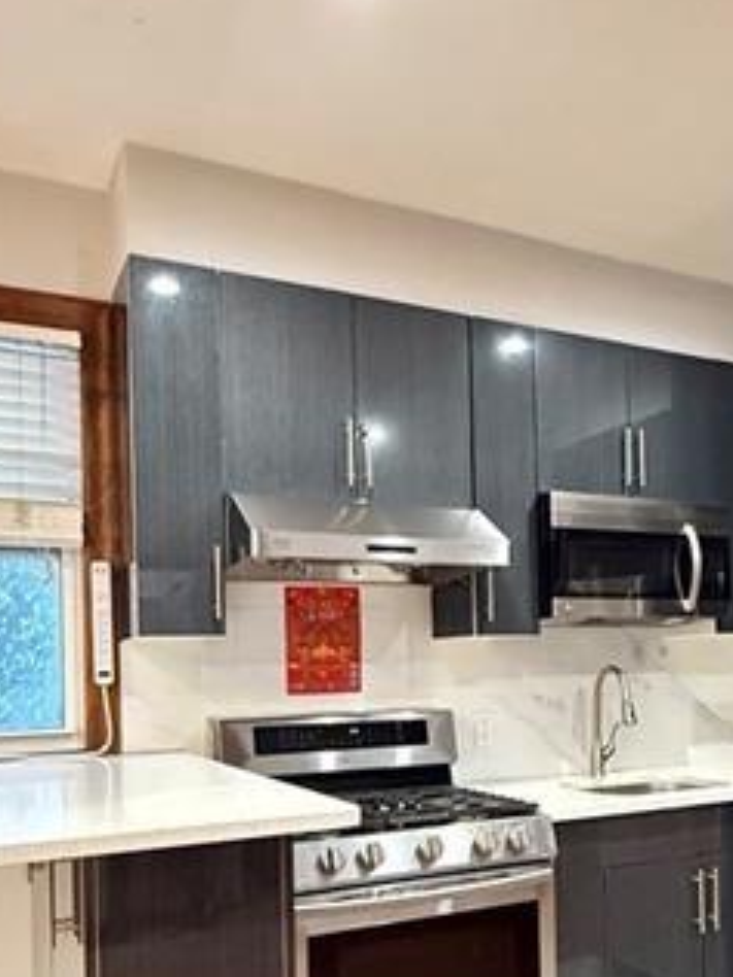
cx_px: 473
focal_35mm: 34
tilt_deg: +0.5
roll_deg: +2.0
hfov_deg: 41.4
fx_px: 960
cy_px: 671
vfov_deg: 52.7
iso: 1250
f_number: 2.2
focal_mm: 2.22
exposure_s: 1/60
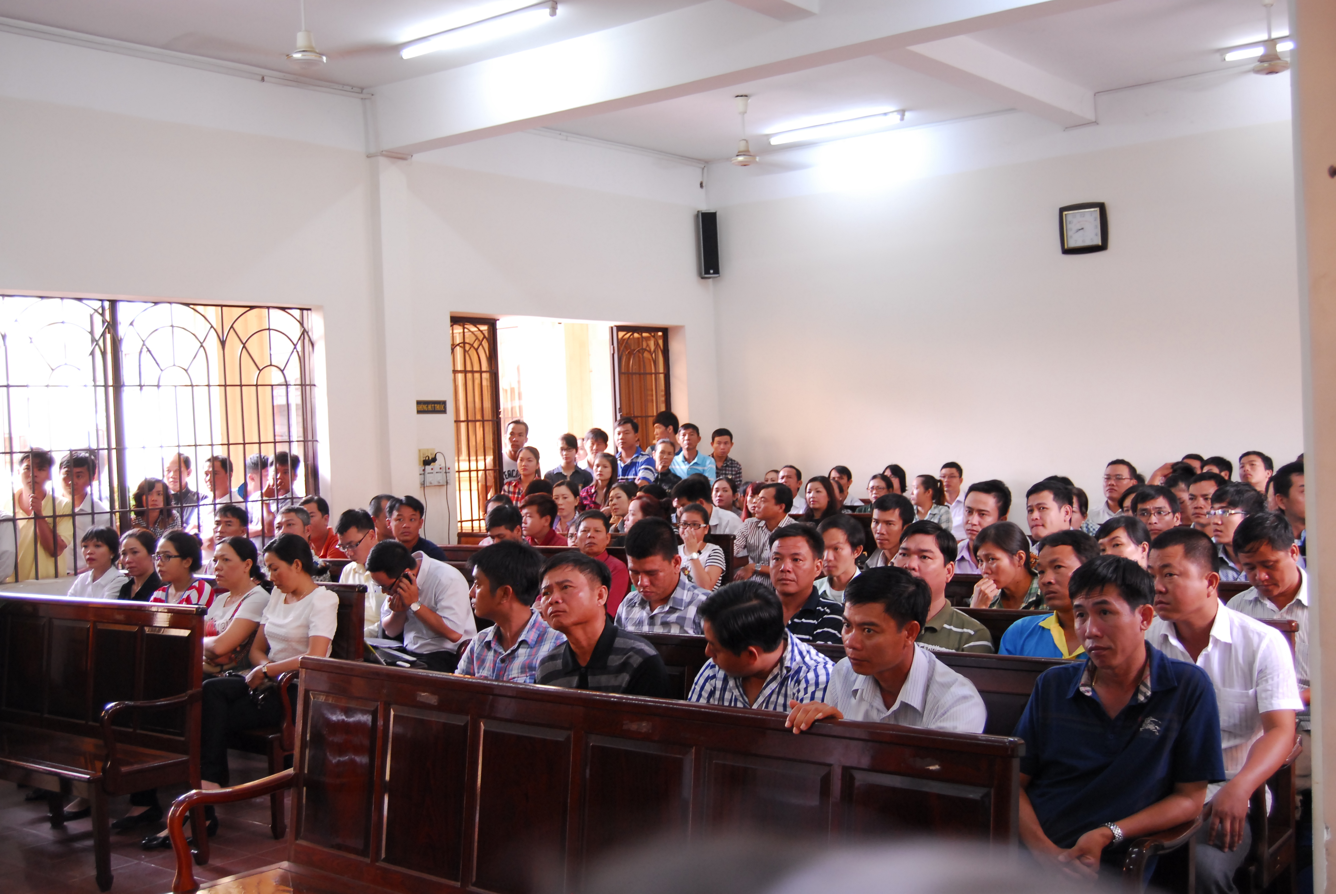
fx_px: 1449
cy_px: 447
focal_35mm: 39
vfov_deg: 34.3
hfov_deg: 49.5
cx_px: 668
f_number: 4
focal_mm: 26
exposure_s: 1/30
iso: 500
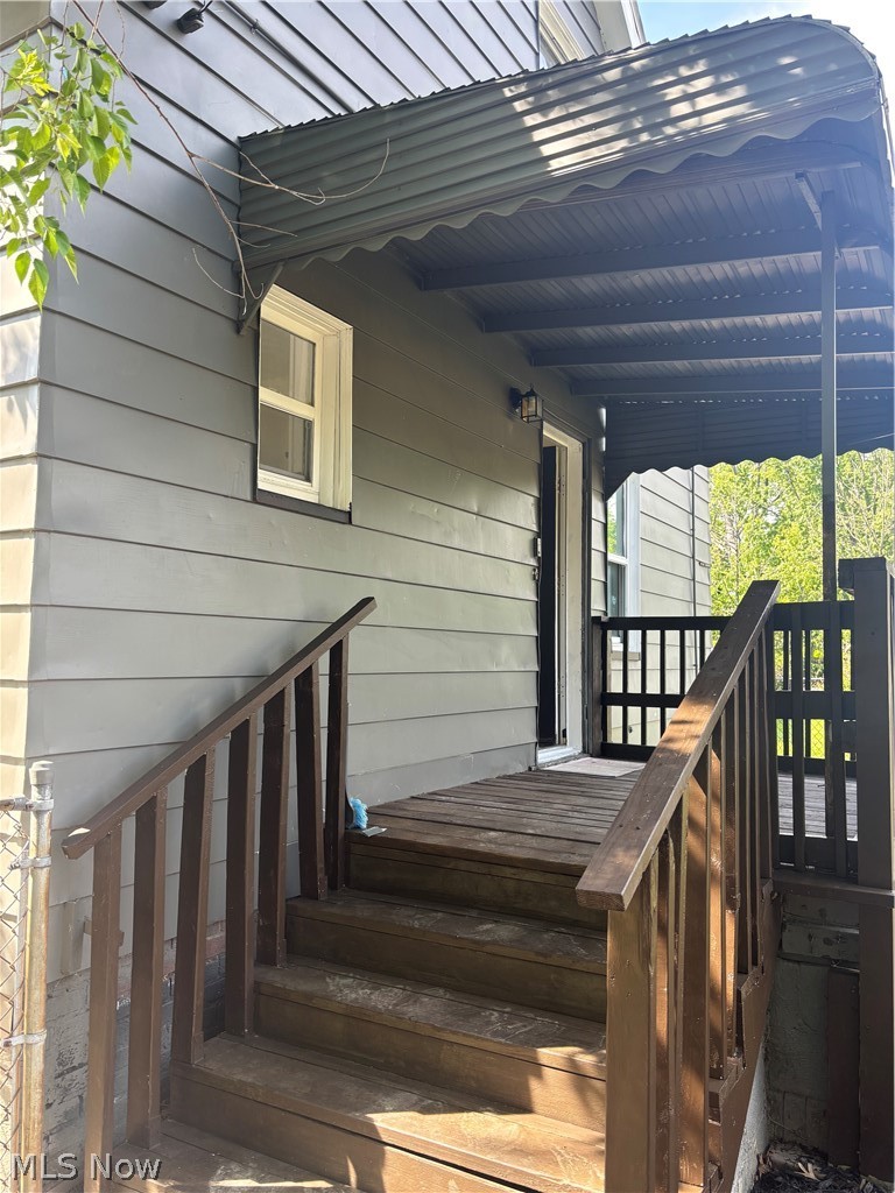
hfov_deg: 53.1
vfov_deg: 67.3
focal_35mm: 26
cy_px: 596
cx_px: 448
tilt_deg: +0.8
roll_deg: -1.4
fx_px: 896
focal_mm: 5.96
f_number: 1.6
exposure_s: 1/161
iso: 40
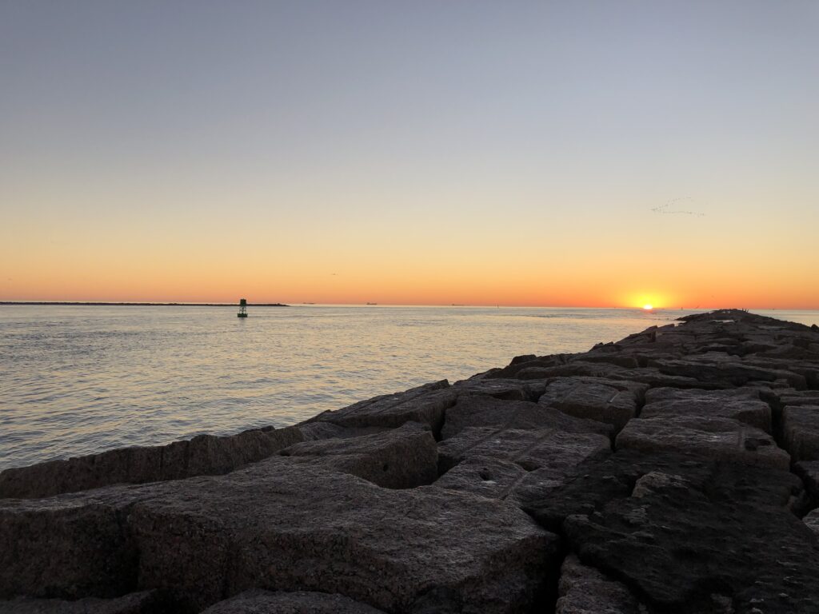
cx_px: 410
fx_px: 662
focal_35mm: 28
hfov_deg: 63.4
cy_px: 307
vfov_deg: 49.7
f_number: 1.8
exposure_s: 1/467
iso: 20
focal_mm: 4
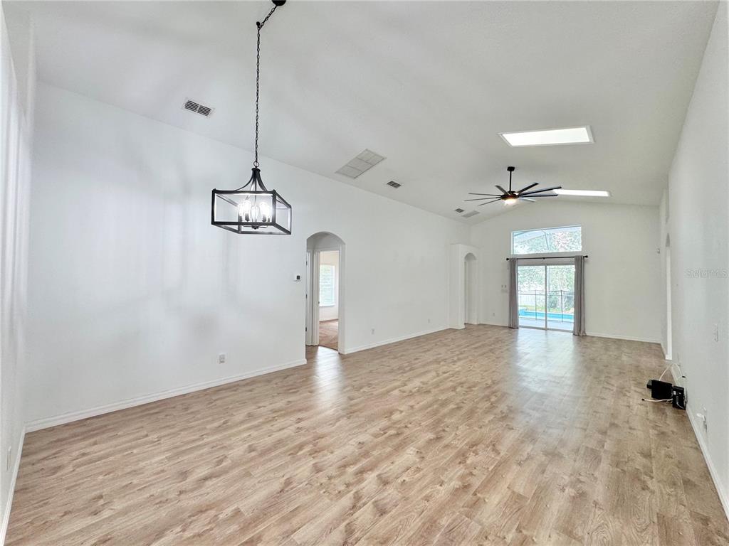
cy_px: 273
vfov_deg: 85.7
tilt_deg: +1.3
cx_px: 364
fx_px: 295
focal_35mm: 14
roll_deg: -1.1
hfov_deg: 102.1
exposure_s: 1/120
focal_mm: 2.22
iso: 160
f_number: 2.2
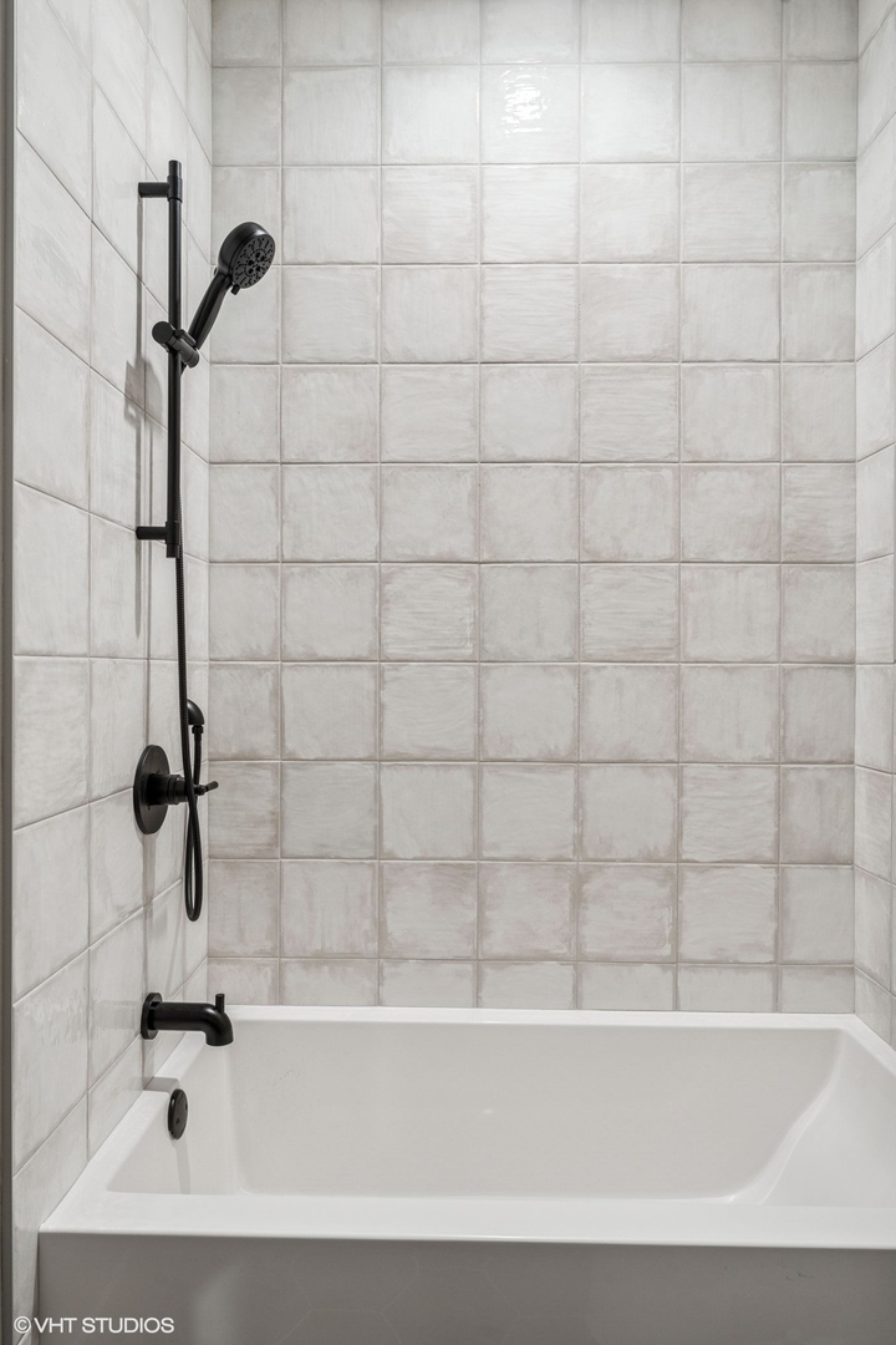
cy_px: 672
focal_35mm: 23
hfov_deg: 55.1
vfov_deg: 76.1
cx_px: 448
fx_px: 859
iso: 320
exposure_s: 1/15
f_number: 8
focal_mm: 23
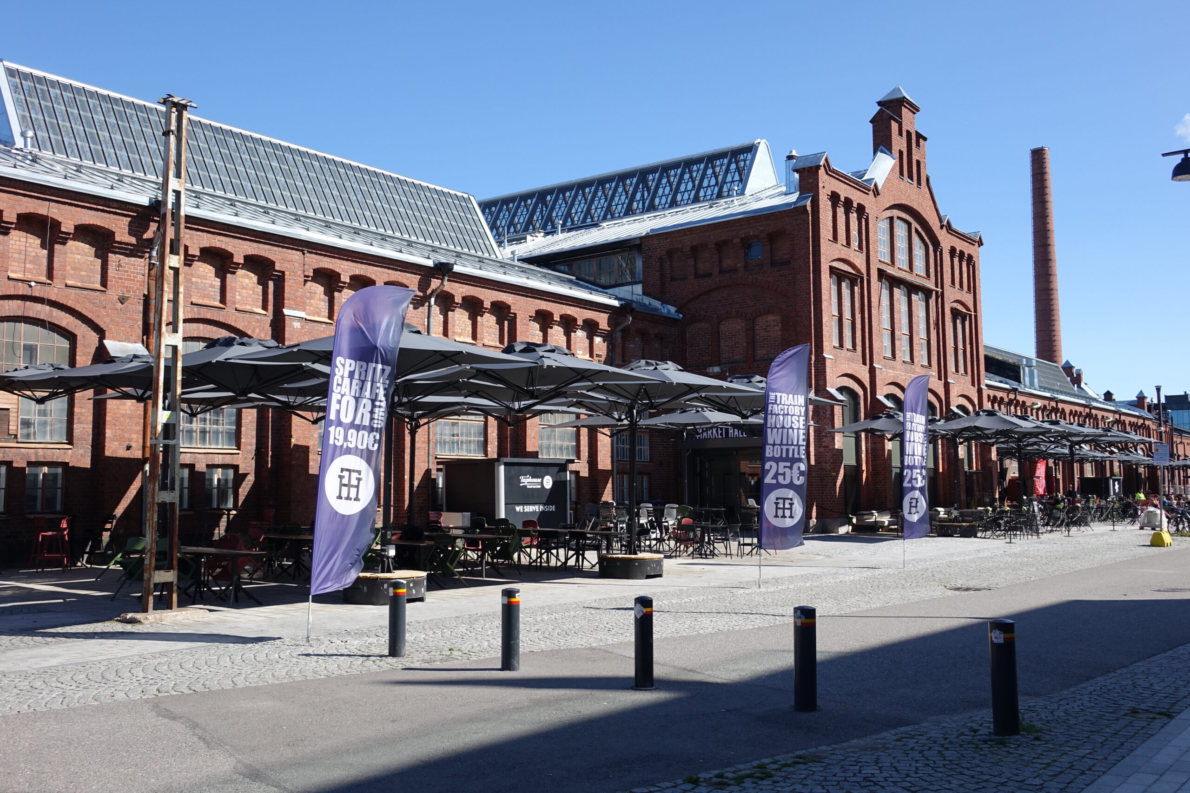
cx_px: 595
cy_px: 396
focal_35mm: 35
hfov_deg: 54.4
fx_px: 1157
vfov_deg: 37.9
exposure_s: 1/1000
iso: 125
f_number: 3.2
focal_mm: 12.83
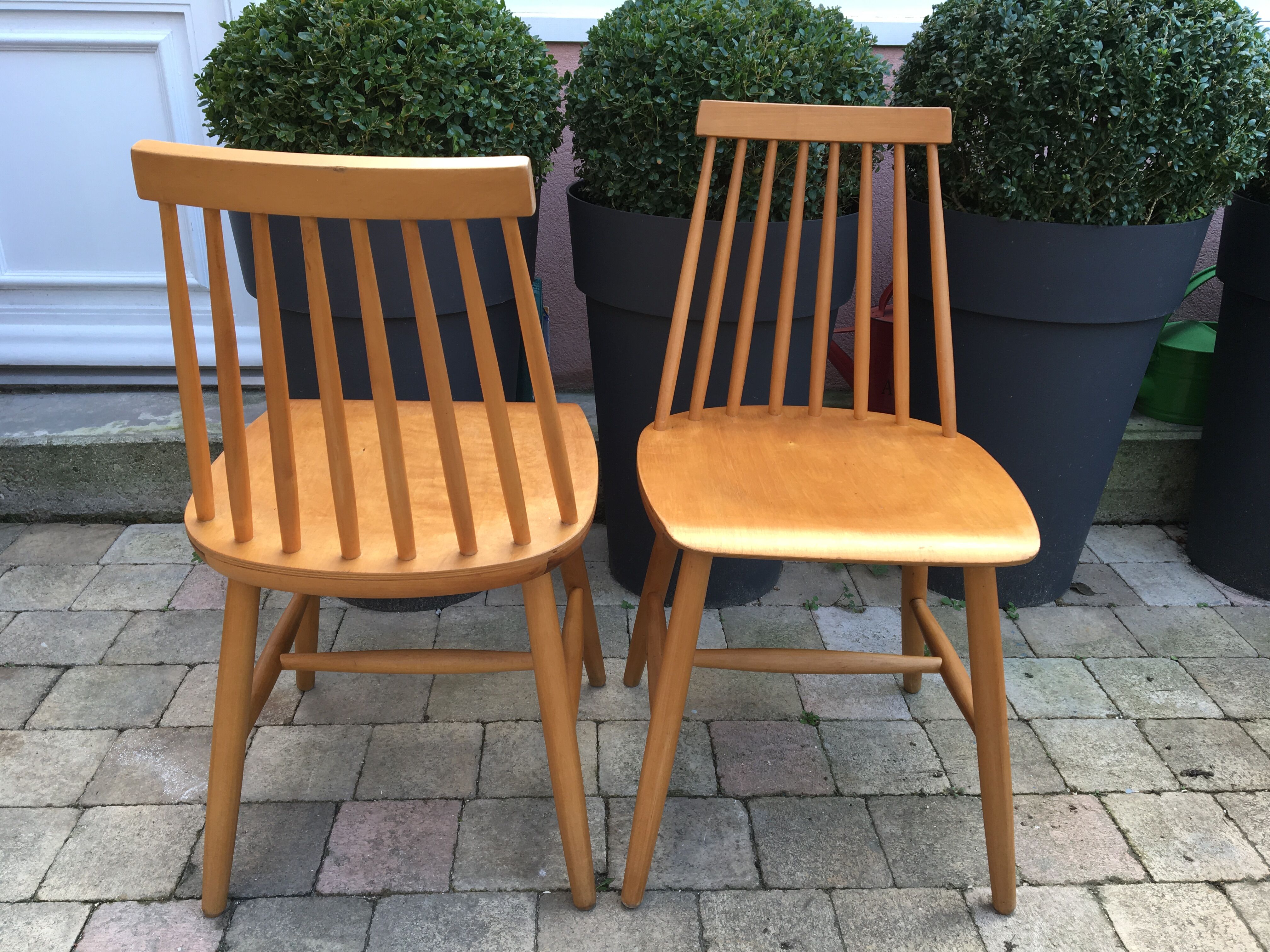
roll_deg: -0.3
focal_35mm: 29
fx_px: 1064
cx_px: 635
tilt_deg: -24.1
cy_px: 476
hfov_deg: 61.7
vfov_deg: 48.2
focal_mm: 4.15
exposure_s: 1/50
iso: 32
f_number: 2.2
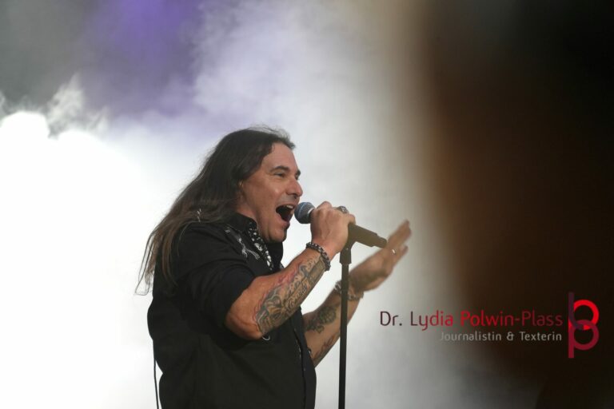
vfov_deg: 5.9
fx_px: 3940
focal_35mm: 231
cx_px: 307
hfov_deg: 8.9
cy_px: 204
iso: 1000
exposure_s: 1/250
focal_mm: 154
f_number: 5.6
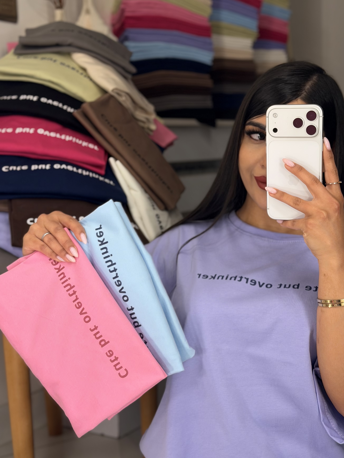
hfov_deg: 30.3
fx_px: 636
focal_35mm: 48
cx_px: 172
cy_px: 229
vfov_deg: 39.7
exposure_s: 1/351
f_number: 1.78
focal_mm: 6.76
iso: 64
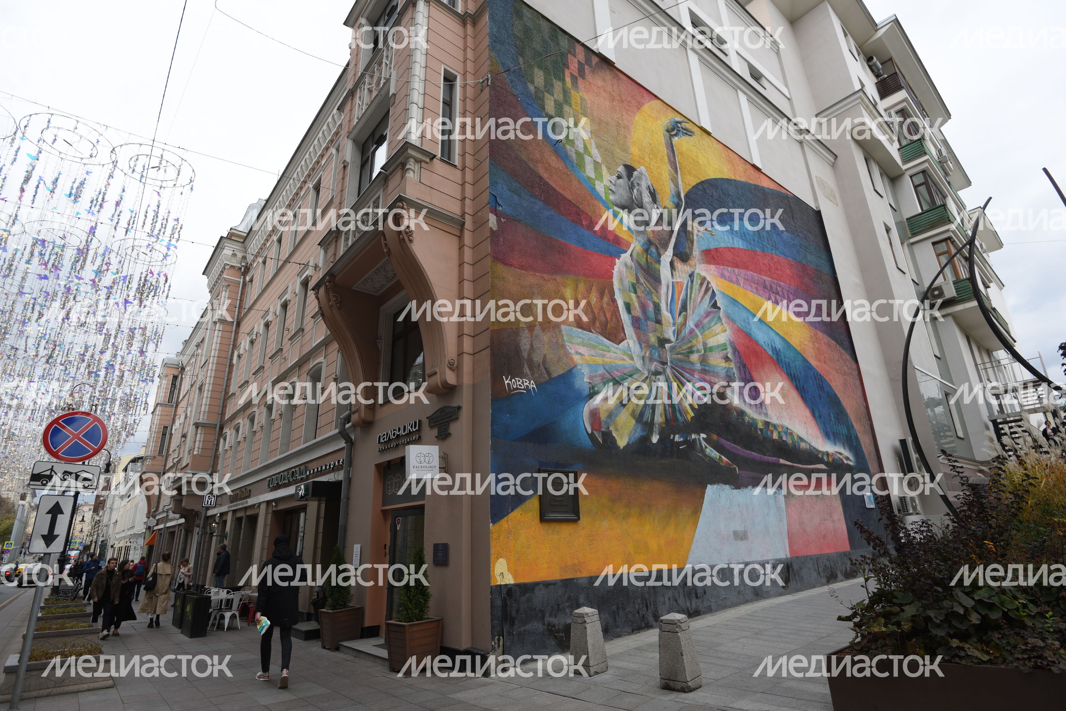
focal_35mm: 18
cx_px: 533
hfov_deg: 90.0
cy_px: 356
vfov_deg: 67.4
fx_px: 533
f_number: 5
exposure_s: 1/320
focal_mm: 18
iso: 140
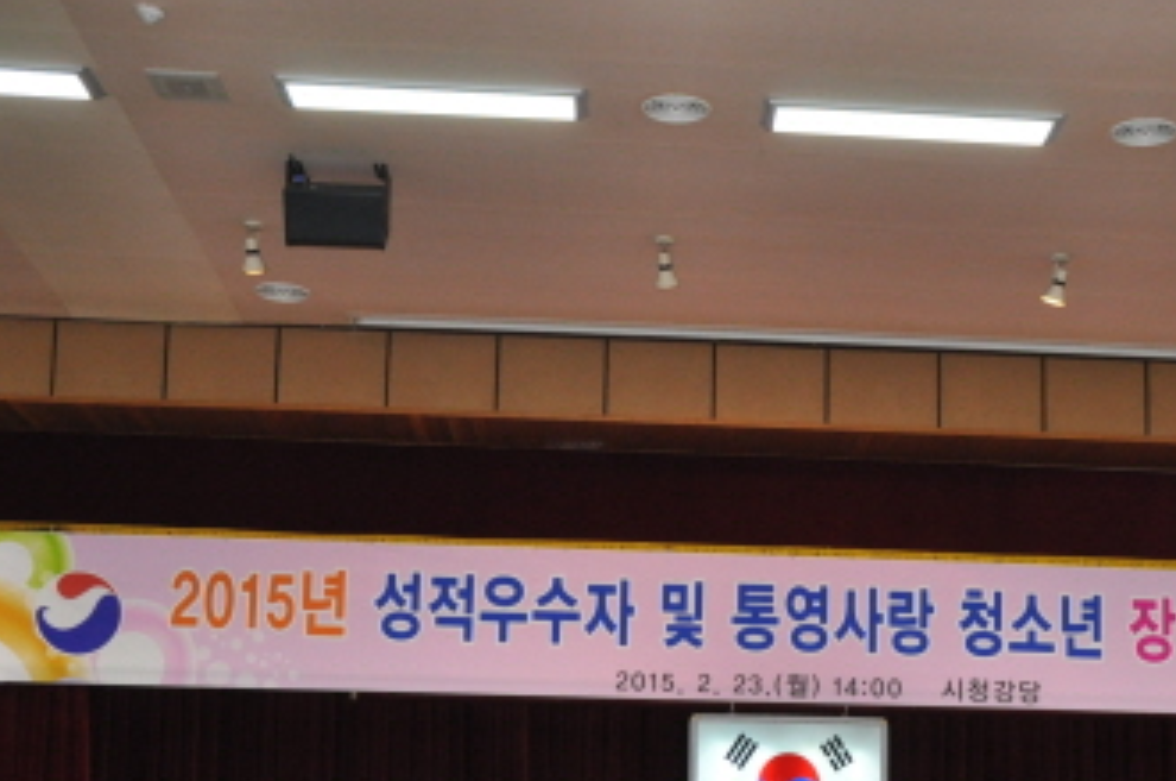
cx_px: 845
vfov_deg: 20.6
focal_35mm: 64
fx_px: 2088
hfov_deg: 31.0
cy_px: 736
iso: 800
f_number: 3.8
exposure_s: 1/100
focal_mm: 22
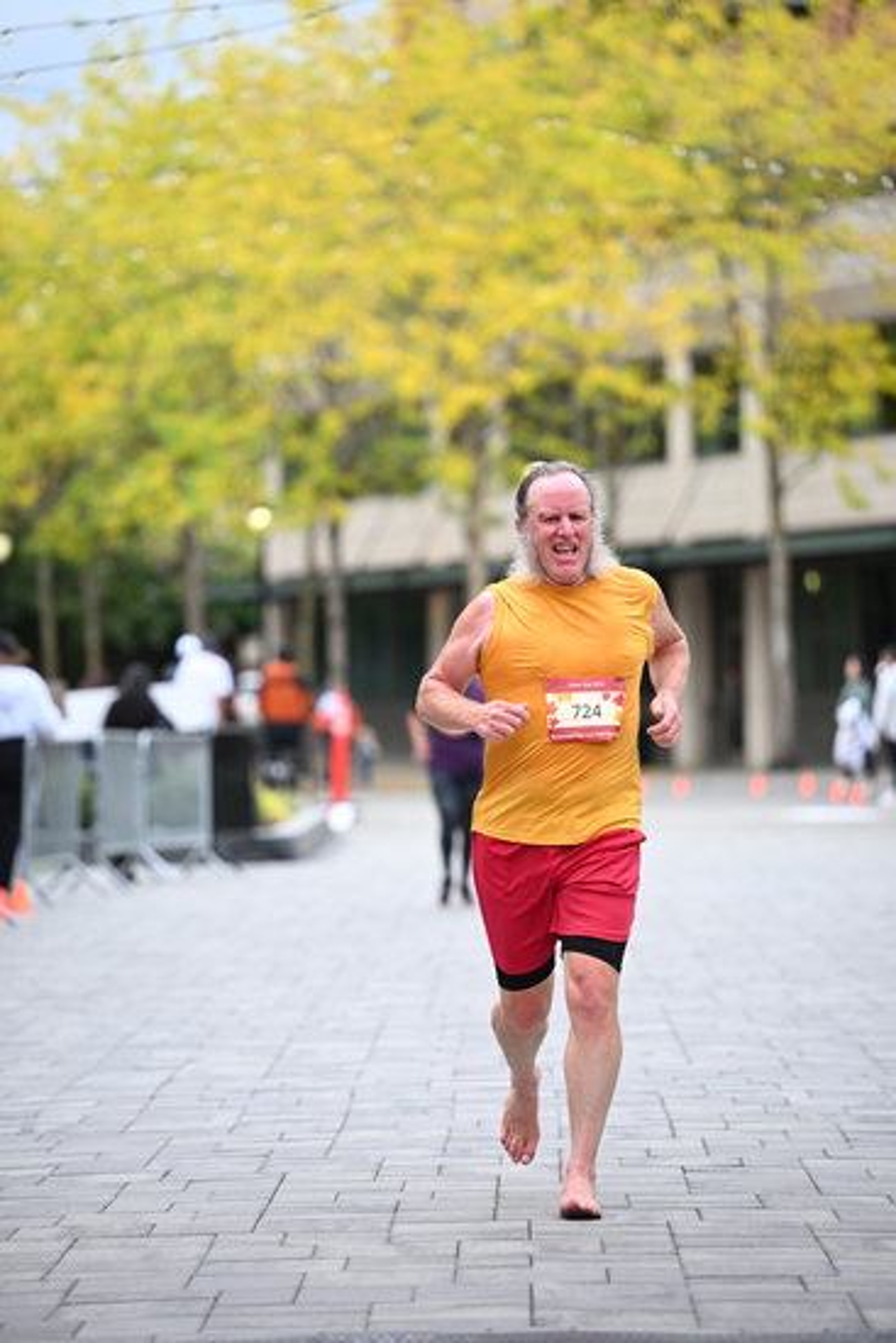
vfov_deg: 14.1
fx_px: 5410
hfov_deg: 9.5
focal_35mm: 145
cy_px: 672
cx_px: 448
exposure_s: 1/2000
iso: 640
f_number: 2.8
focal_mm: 145
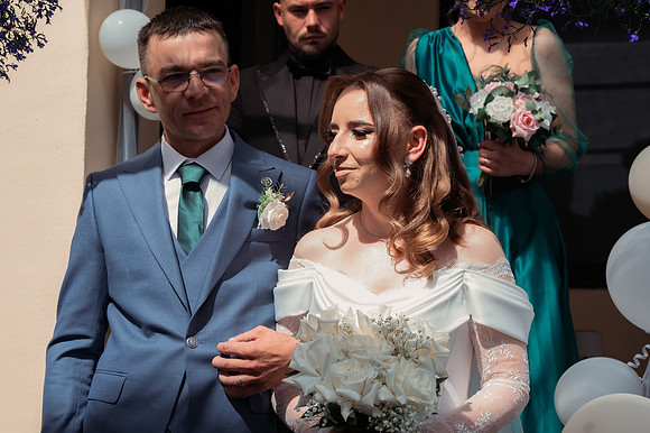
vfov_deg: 16.1
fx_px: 1534
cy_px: 216
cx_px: 325
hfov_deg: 23.9
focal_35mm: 85
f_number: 10
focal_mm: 85
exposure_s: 1/200
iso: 250
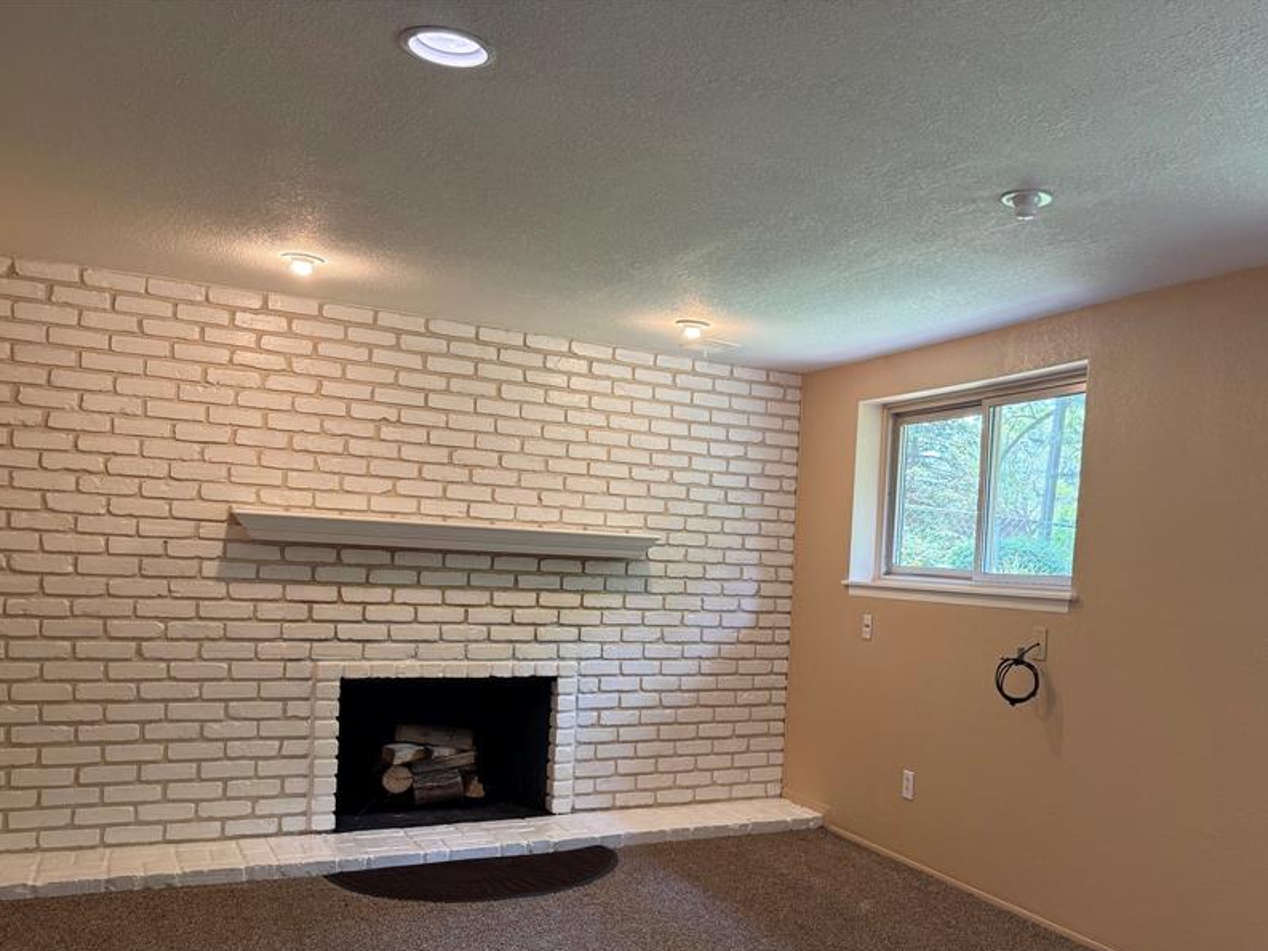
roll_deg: -2.7
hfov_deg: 57.6
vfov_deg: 45.0
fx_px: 1136
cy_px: 611
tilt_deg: -2.6
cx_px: 790
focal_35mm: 31
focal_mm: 6.76
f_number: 1.78
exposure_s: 1/120
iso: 200
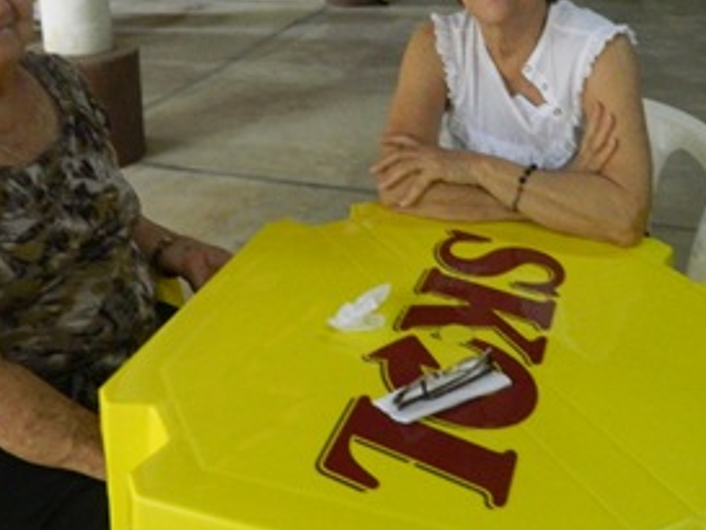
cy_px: 98
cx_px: 339
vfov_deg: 34.0
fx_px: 837
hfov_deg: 45.7
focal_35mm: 41
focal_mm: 4.5
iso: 400
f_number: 3.1
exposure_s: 1/25
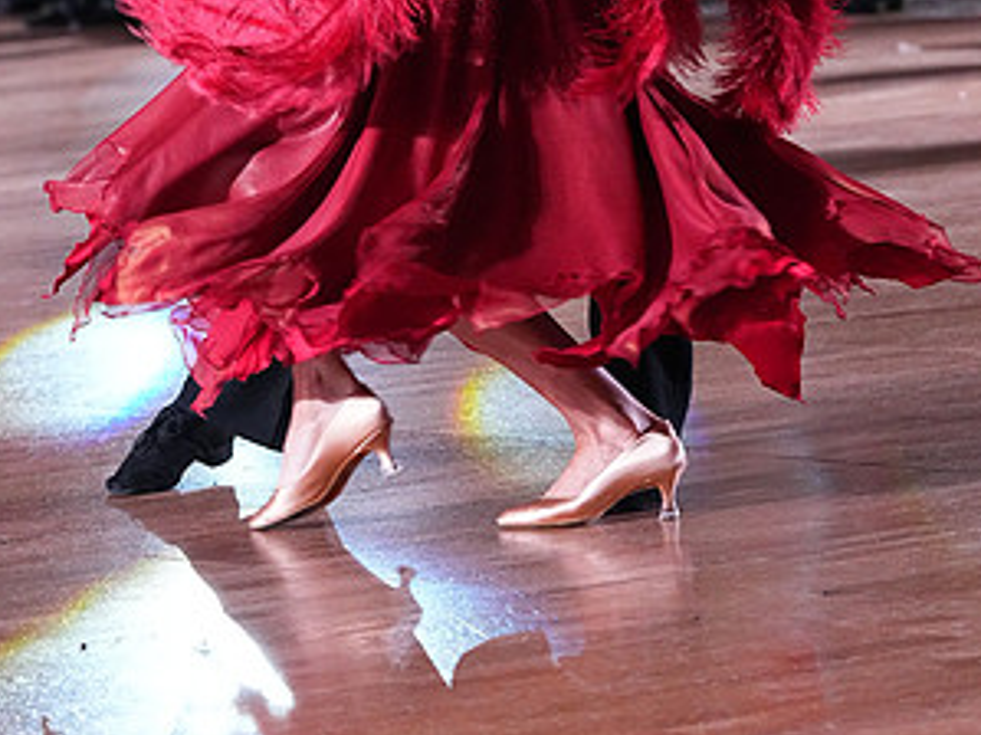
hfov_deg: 7.9
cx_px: 431
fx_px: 7139
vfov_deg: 5.9
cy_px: -138
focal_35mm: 252
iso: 10000
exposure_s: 1/400
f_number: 5
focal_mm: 135
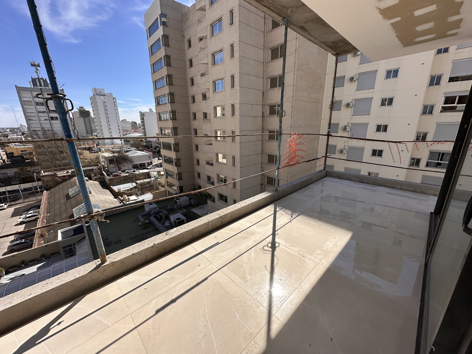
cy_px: 177
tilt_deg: -15.6
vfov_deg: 85.7
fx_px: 191
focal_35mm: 14
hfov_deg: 102.1
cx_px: 236
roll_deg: +1.1
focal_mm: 2.22
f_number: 2.2
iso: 50
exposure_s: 1/1984
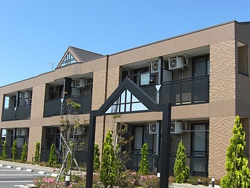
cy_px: 103
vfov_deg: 30.9
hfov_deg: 40.3
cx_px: 146
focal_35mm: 47
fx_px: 340
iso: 80
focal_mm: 7.9
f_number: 4
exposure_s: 1/500
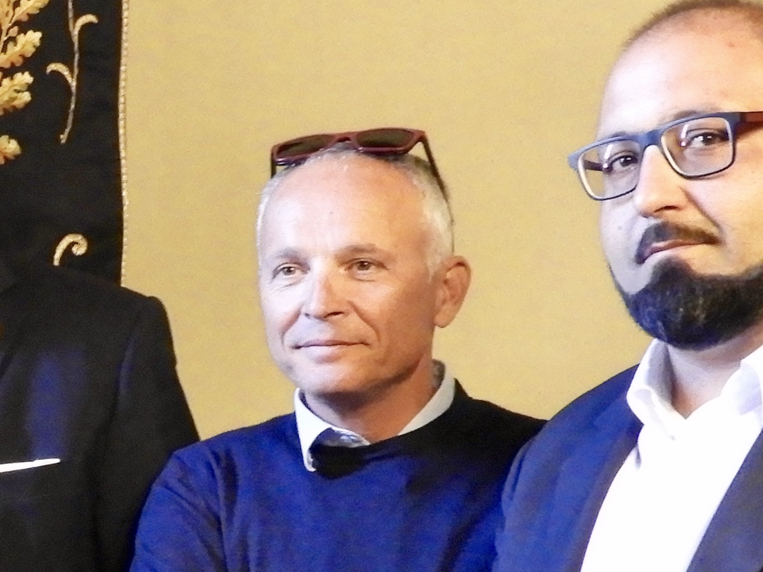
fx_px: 3153
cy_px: 443
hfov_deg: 12.9
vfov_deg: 10.4
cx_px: -444
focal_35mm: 143
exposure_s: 1/8
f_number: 3.8
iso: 720
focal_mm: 7.2
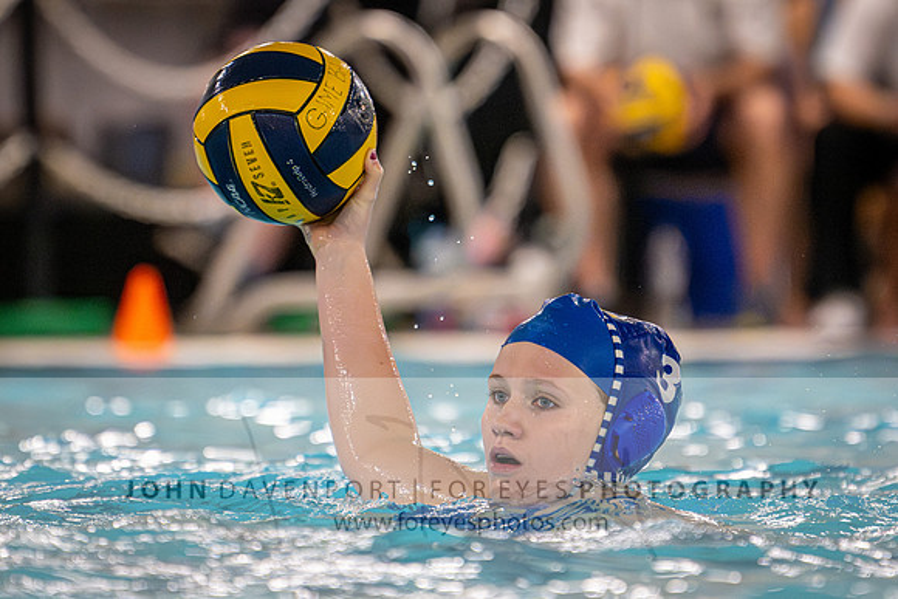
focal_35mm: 520
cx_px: 449
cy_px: 213
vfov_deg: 2.6
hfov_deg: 4.0
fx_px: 12983
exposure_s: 1/1000
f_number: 4
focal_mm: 280
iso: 14400
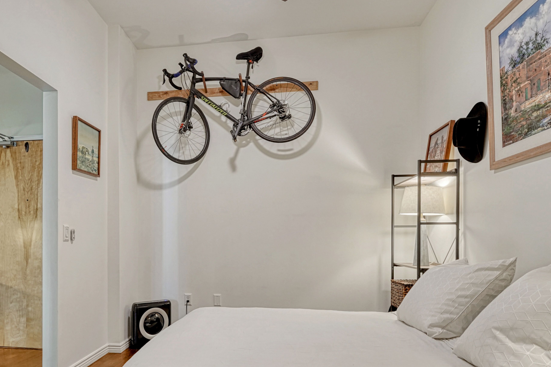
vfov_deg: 53.8
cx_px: 220
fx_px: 352
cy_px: 251
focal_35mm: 23
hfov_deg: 75.2
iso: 800
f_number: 8
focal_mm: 14
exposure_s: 1/30
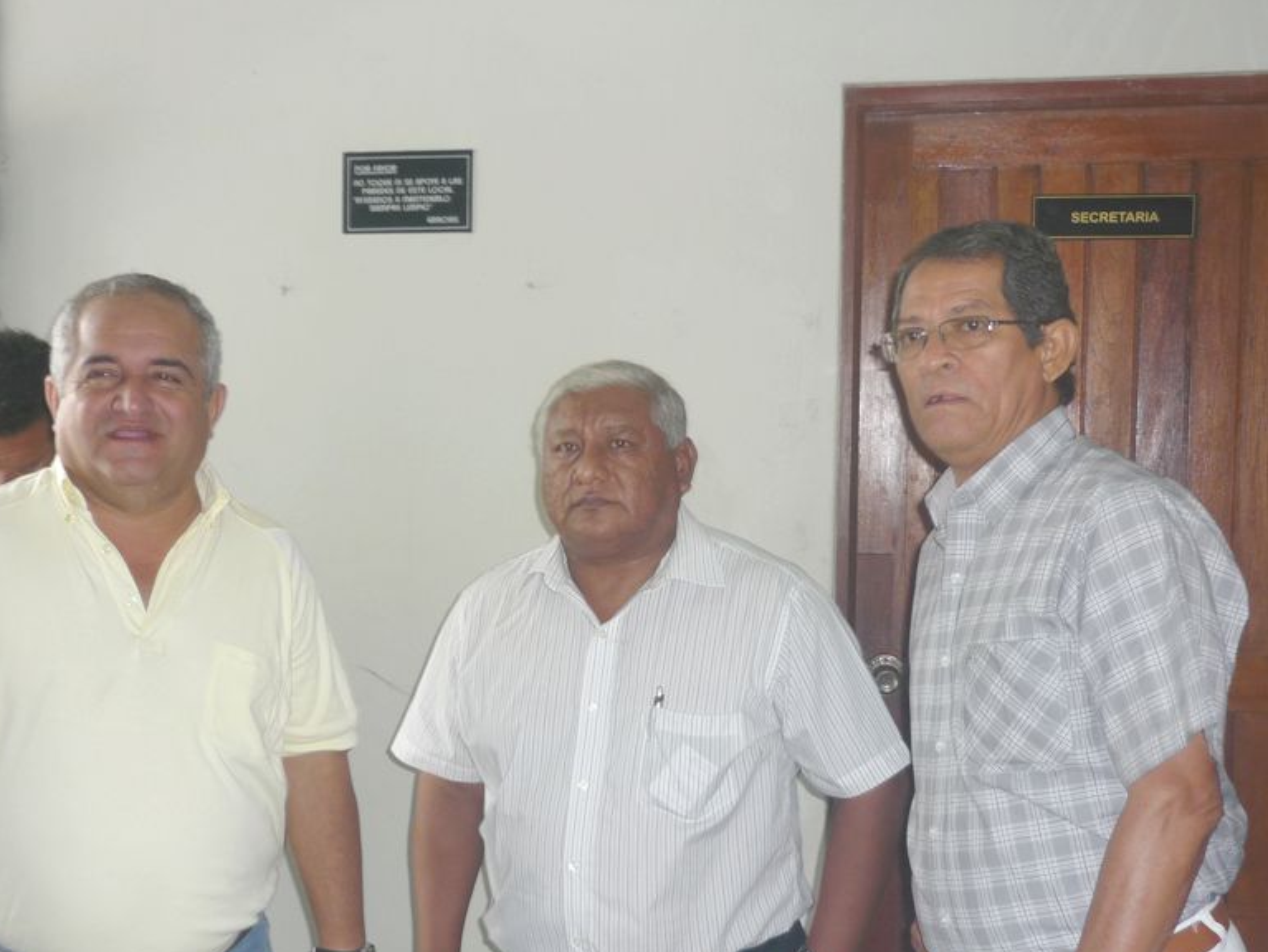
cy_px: 562
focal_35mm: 43
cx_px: 627
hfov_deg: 43.8
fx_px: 1576
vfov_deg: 33.5
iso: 100
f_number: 2.8
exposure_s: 1/30
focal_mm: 5.5
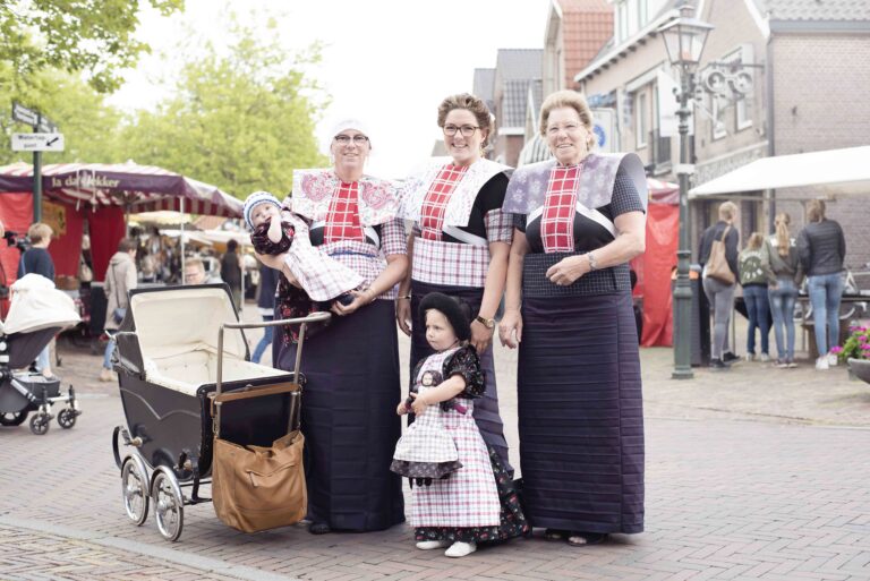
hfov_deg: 39.6
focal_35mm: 50
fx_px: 1209
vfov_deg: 27.0
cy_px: 290
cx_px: 435
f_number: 3.5
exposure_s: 1/250
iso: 200
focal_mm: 50
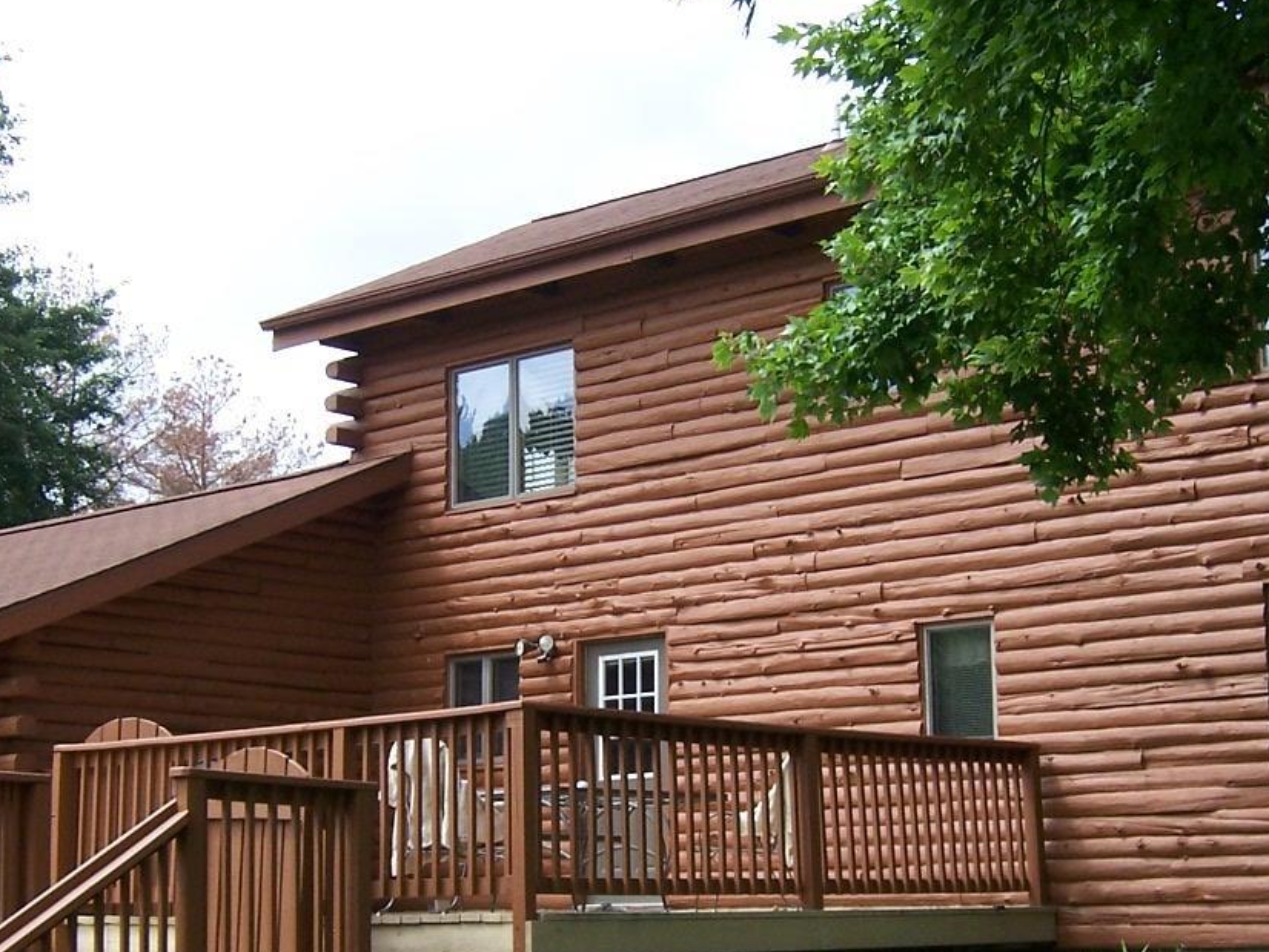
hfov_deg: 31.2
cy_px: 528
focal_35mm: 62
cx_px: 636
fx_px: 2274
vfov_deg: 23.7
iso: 80
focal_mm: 5.5
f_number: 3.4
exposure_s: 1/500
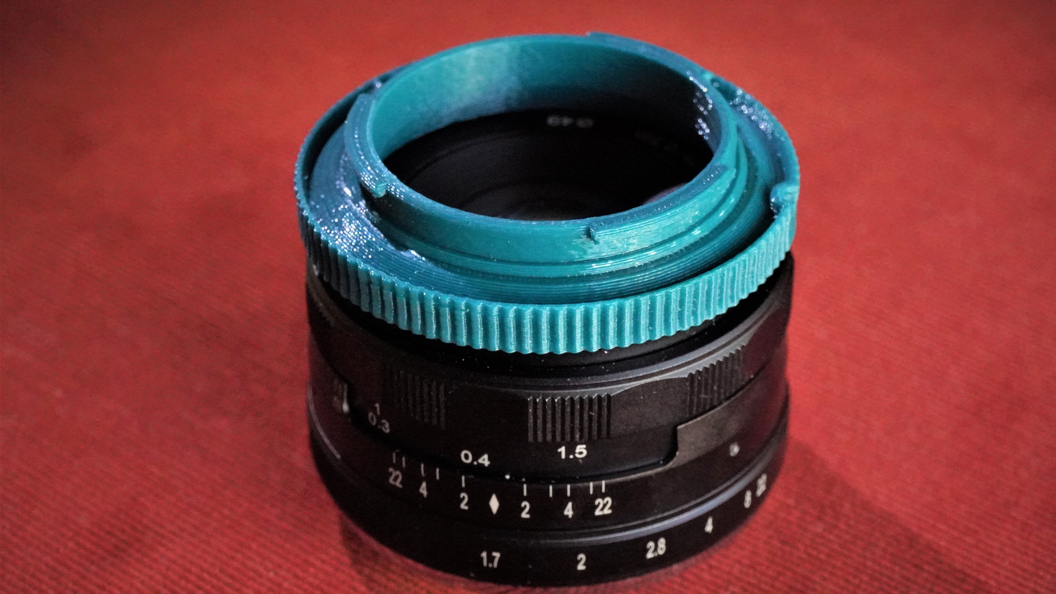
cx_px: 531
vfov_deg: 15.3
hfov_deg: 26.9
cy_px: 332
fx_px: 2212
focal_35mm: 79
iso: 6400
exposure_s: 1/200
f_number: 10
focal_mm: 50
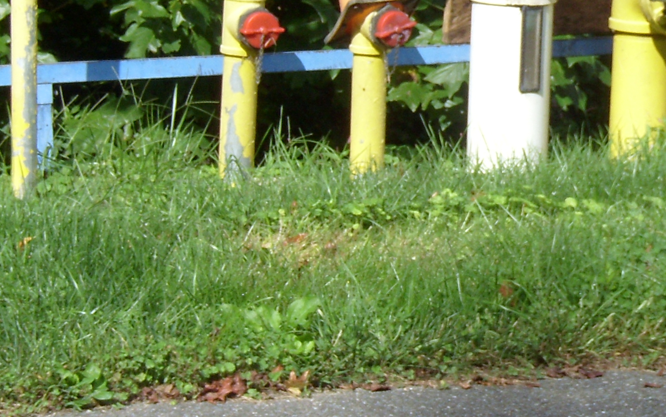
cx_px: 655
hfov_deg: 11.8
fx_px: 3177
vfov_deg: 7.5
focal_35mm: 175
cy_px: 67
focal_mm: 11
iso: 80
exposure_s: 1/500
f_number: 4.2
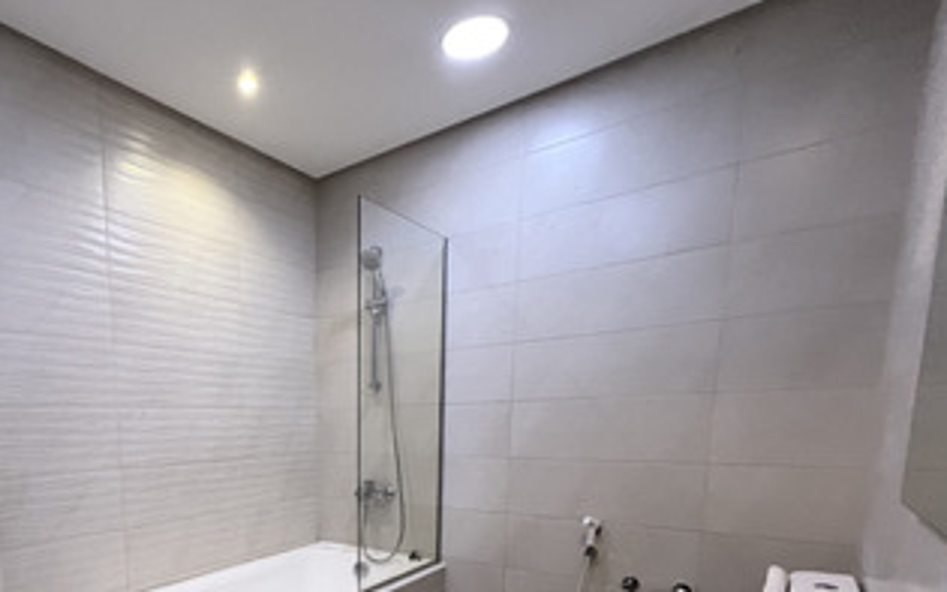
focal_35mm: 20
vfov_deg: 53.9
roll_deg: +1.2
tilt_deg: -9.6
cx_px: 275
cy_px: 506
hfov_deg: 80.5
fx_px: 516
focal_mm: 1.57
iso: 250
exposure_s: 1/100
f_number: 1.8
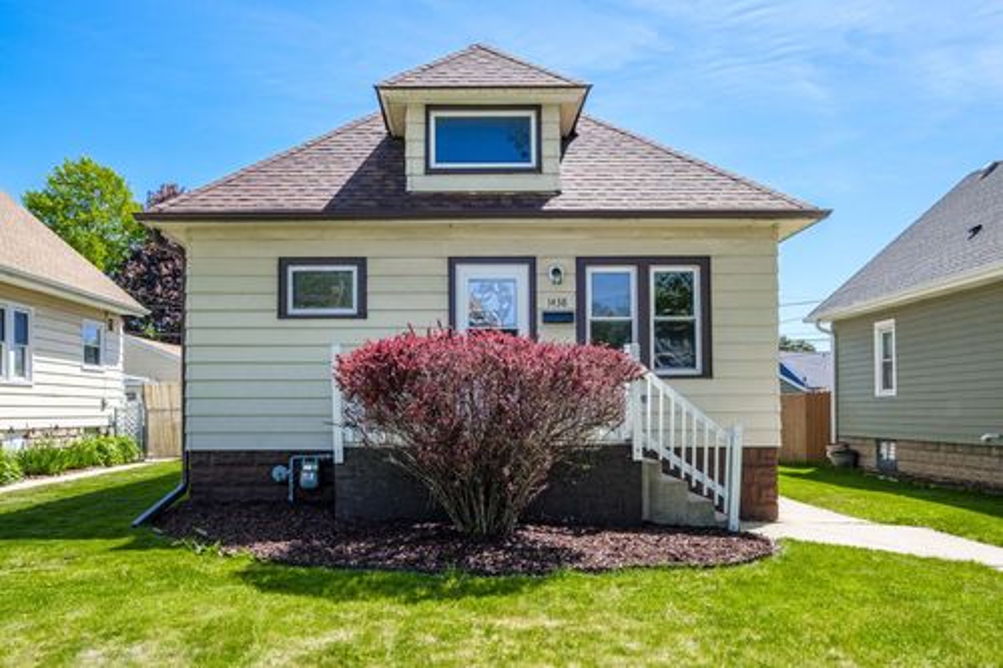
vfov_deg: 44.9
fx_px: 808
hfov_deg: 63.7
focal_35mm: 29
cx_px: 502
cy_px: 334
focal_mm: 19.1
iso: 160
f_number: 8
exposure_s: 1/350
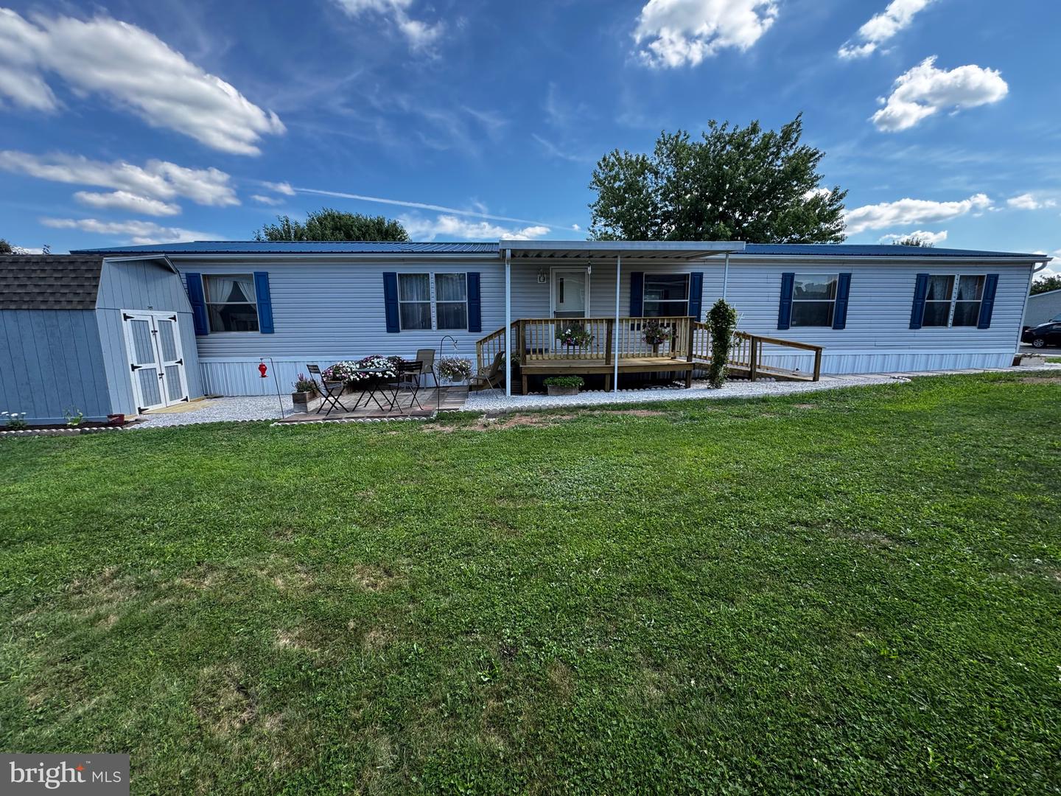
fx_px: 429
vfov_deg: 85.7
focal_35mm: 14
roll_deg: +0.5
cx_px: 530
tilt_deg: -10.6
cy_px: 398
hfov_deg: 102.1
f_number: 2.2
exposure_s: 1/456
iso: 40
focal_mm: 2.22
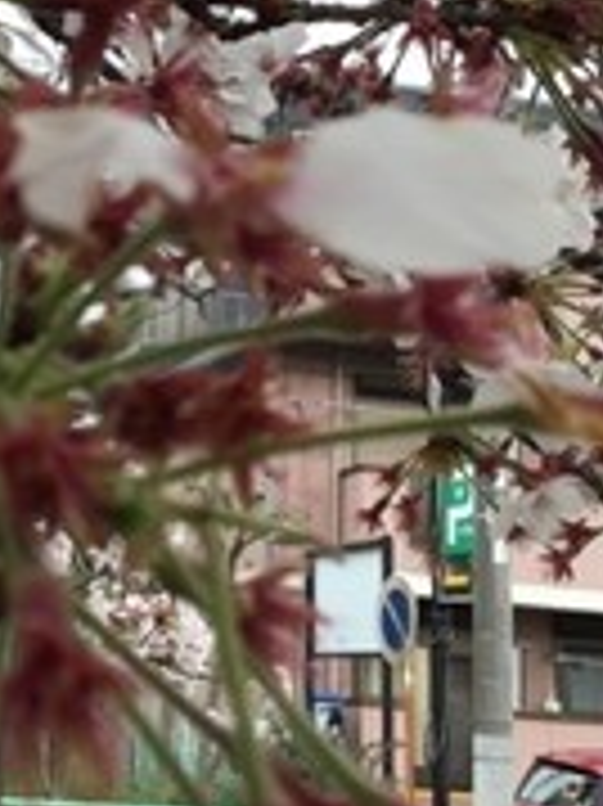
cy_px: 189
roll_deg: -5.1
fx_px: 1814
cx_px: 0
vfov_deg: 24.7
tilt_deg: +12.8
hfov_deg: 18.4
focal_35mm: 78
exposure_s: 1/321
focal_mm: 3.3
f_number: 2.4
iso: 25
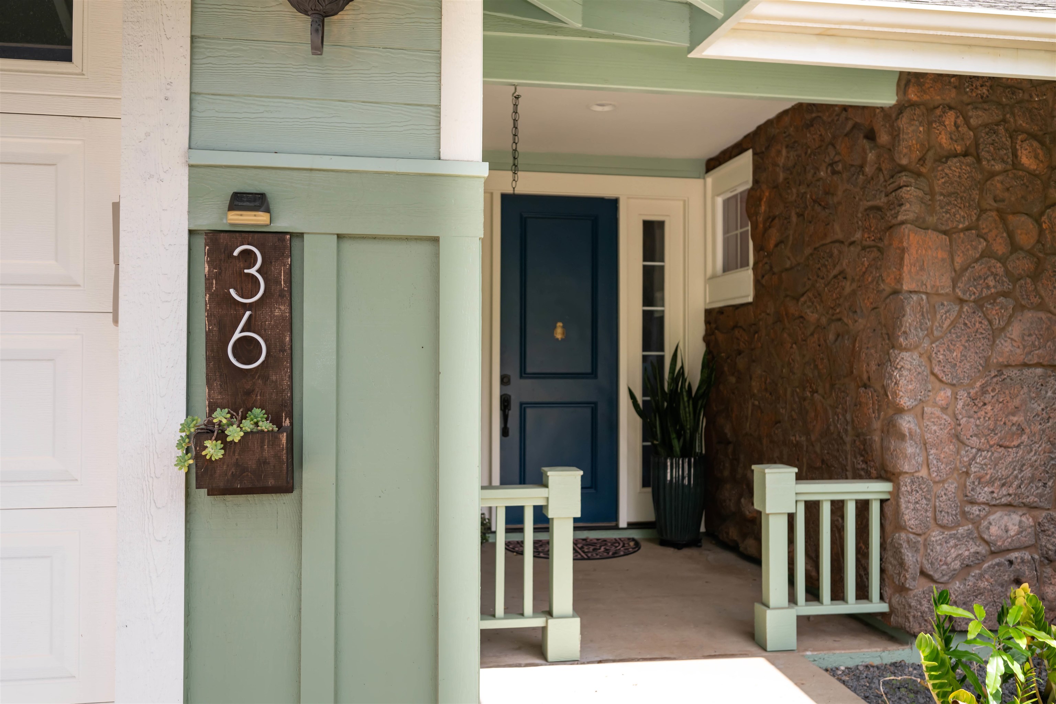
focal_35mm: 30
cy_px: 352
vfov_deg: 43.6
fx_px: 880
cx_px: 528
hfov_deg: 61.9
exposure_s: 1/500
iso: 320
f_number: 4
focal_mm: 30
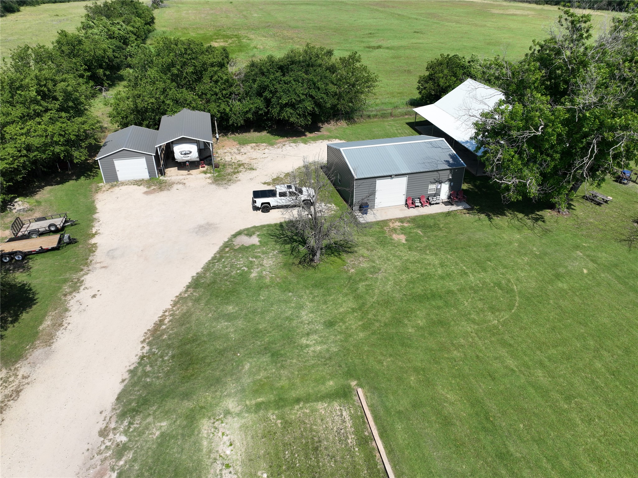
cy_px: 239
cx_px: 319
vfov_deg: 56.8
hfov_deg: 71.6
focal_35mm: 24
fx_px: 442
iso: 140
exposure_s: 1/3200
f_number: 2.8
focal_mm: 12.29
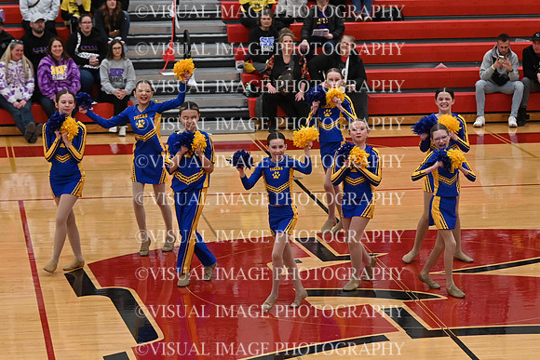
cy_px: 180
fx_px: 2070
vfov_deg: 9.9
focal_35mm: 138
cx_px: 270
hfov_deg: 14.9
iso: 6400
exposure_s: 1/400
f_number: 4
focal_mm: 92
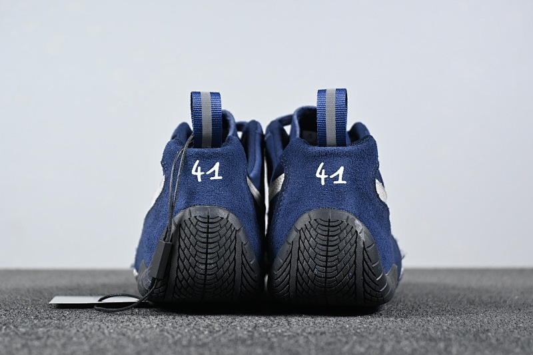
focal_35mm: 63
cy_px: 178
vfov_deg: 21.6
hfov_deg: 31.9
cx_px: 266
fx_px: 932
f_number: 5.6
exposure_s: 1/125
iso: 900
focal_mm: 42
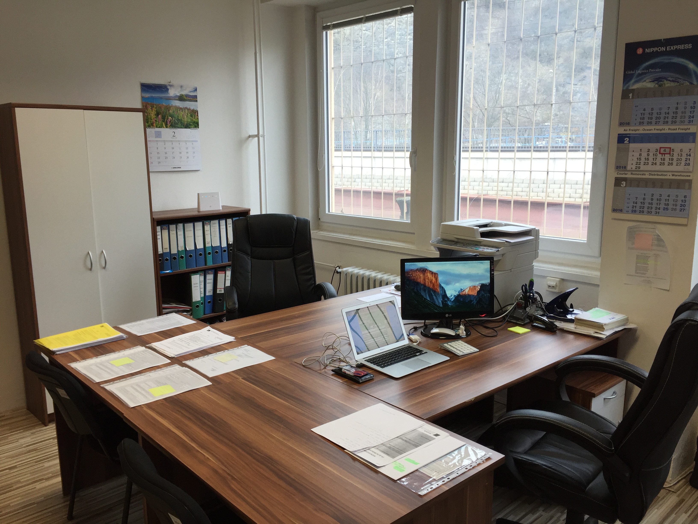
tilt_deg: -10.8
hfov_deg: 61.7
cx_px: 349
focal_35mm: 29
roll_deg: -0.8
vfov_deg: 48.2
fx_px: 585
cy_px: 262
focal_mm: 4.15
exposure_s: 1/100
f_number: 2.2
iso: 50
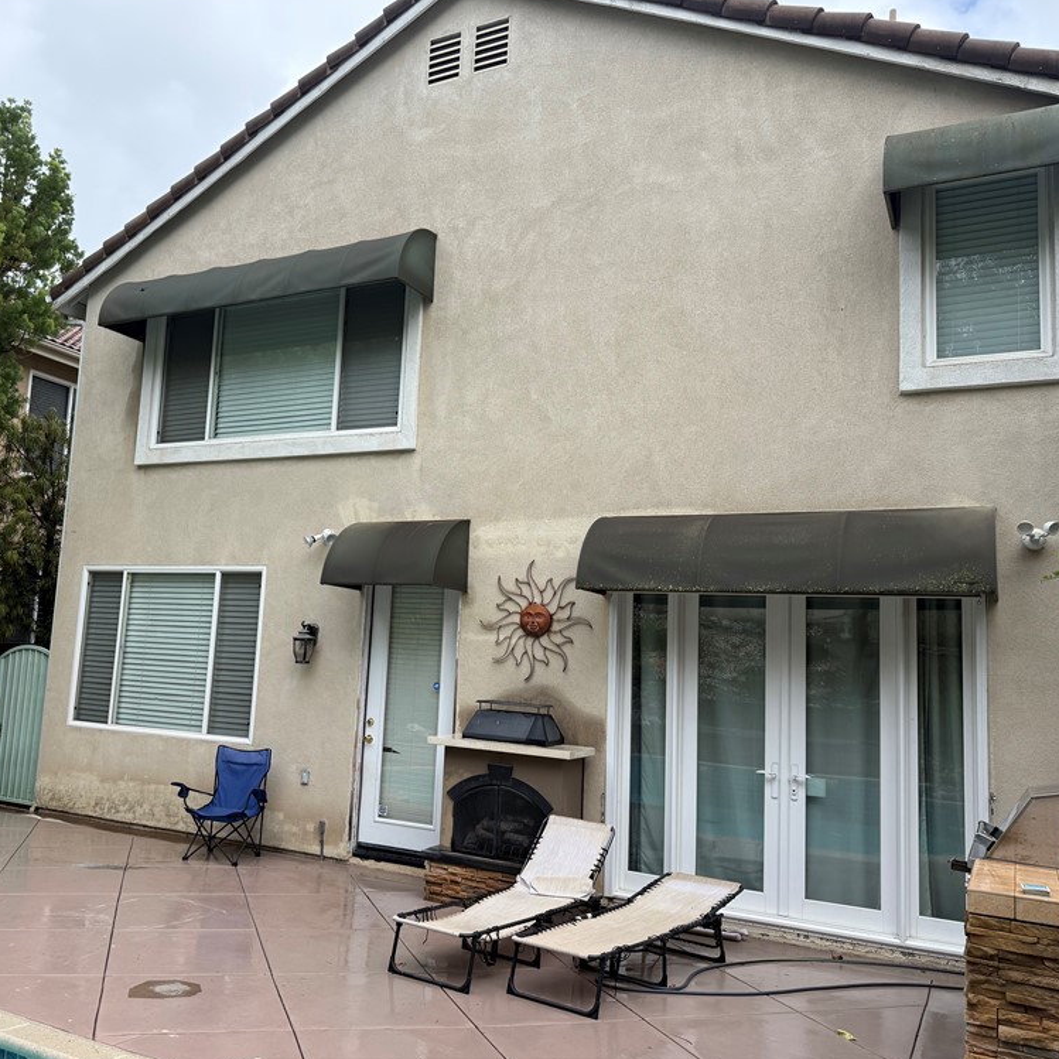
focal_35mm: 29
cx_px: 416
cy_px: 525
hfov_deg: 55.2
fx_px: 1004
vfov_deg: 55.6
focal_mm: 6.76
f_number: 1.78
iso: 100
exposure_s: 1/3279
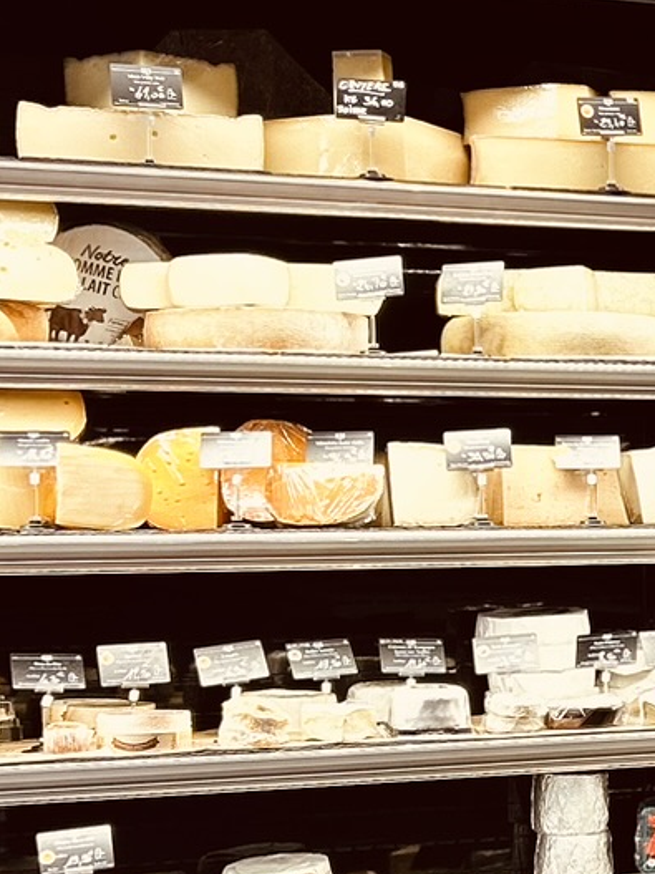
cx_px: 978
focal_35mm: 101
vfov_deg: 19.4
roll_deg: +0.1
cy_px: 526
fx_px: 2549
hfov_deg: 13.8
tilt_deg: -0.8
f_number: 1.5
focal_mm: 5.7
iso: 64
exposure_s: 1/121
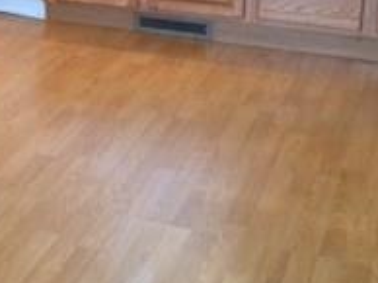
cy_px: -66
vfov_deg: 14.4
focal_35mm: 99
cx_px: -183
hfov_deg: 17.8
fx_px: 1080
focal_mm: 4.12
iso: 200
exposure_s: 1/30
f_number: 2.2
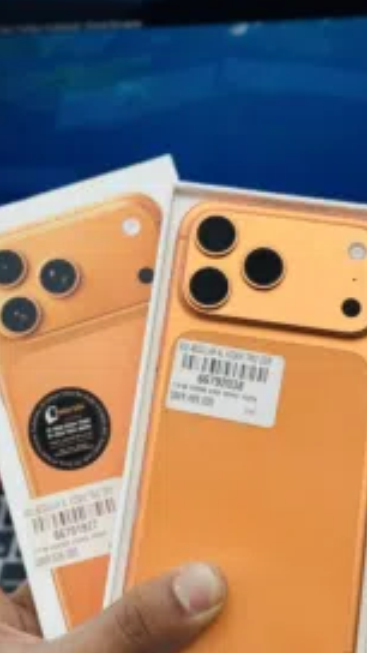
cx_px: 146
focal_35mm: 77
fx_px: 1332
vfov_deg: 27.4
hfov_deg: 15.7
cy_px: 240
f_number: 1.78
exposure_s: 1/1193
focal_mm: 6.76
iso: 64
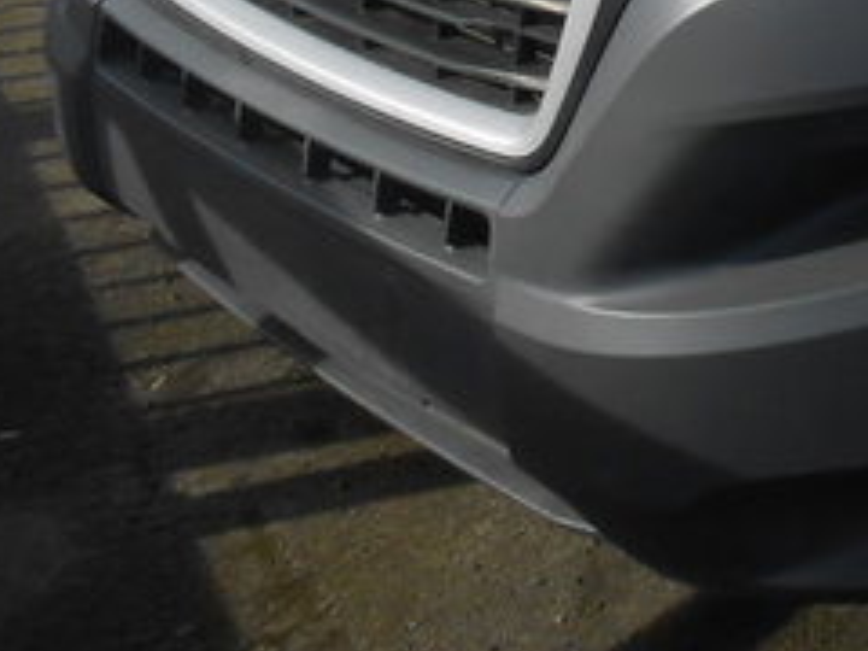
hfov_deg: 18.4
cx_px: 1407
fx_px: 2282
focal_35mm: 91
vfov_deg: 14.8
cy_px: -409
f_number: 3.5
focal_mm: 4.6
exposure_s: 1/800
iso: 80
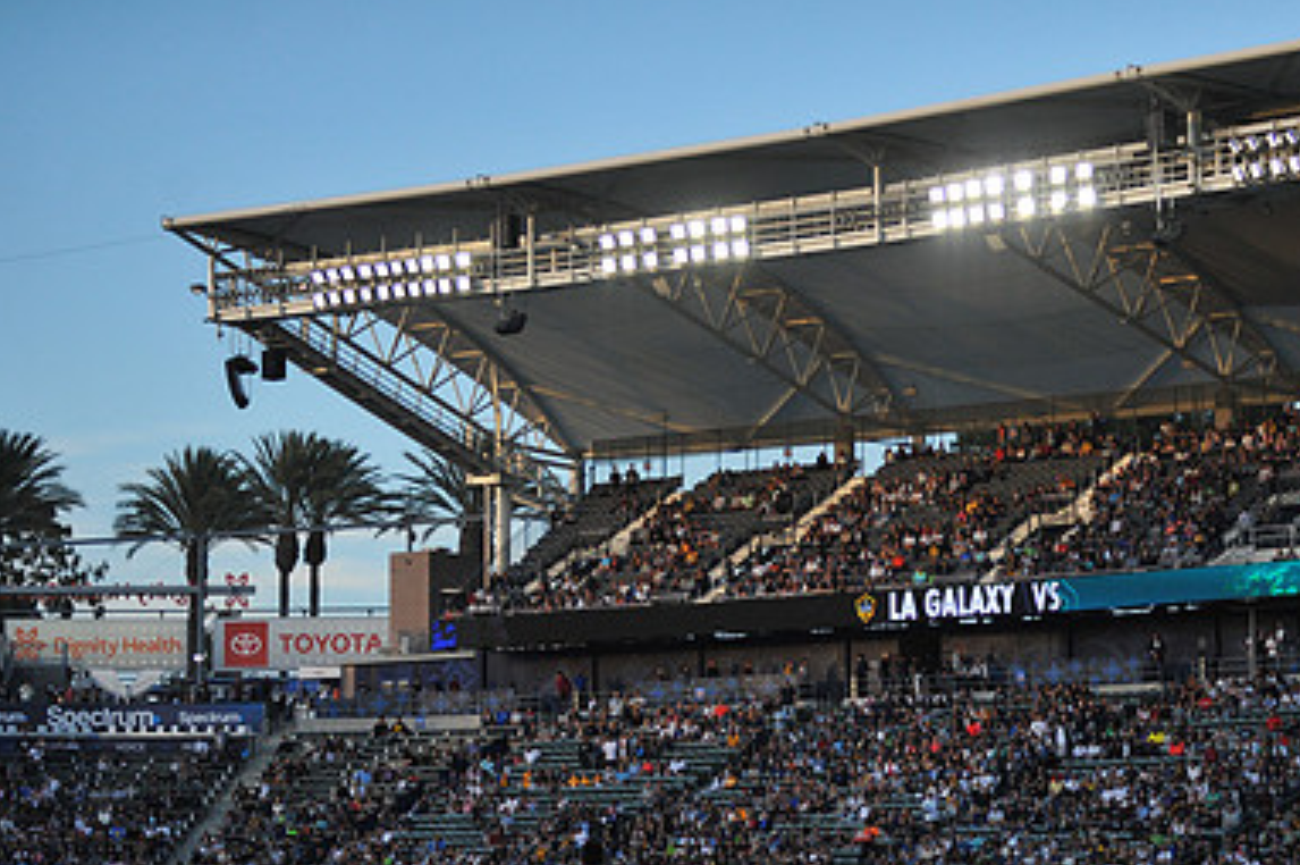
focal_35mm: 114
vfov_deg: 12.0
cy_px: 630
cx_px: 813
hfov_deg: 17.9
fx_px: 4113
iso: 1600
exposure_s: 1/6400
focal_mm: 75
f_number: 2.8
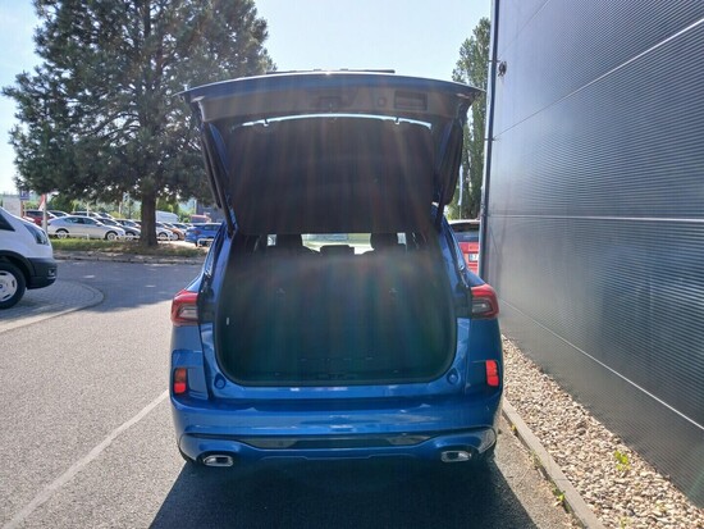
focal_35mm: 26
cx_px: 352
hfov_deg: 67.3
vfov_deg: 53.1
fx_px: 529
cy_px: 264
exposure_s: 1/206
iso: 20
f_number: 1.8
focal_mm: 3.98
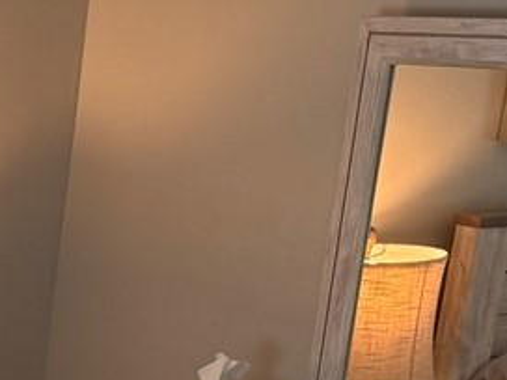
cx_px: -583
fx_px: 2065
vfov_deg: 9.8
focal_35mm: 141
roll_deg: -1.2
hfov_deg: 12.1
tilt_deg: -20.9
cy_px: 773
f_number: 1.78
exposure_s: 1/198
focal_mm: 6.76
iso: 100
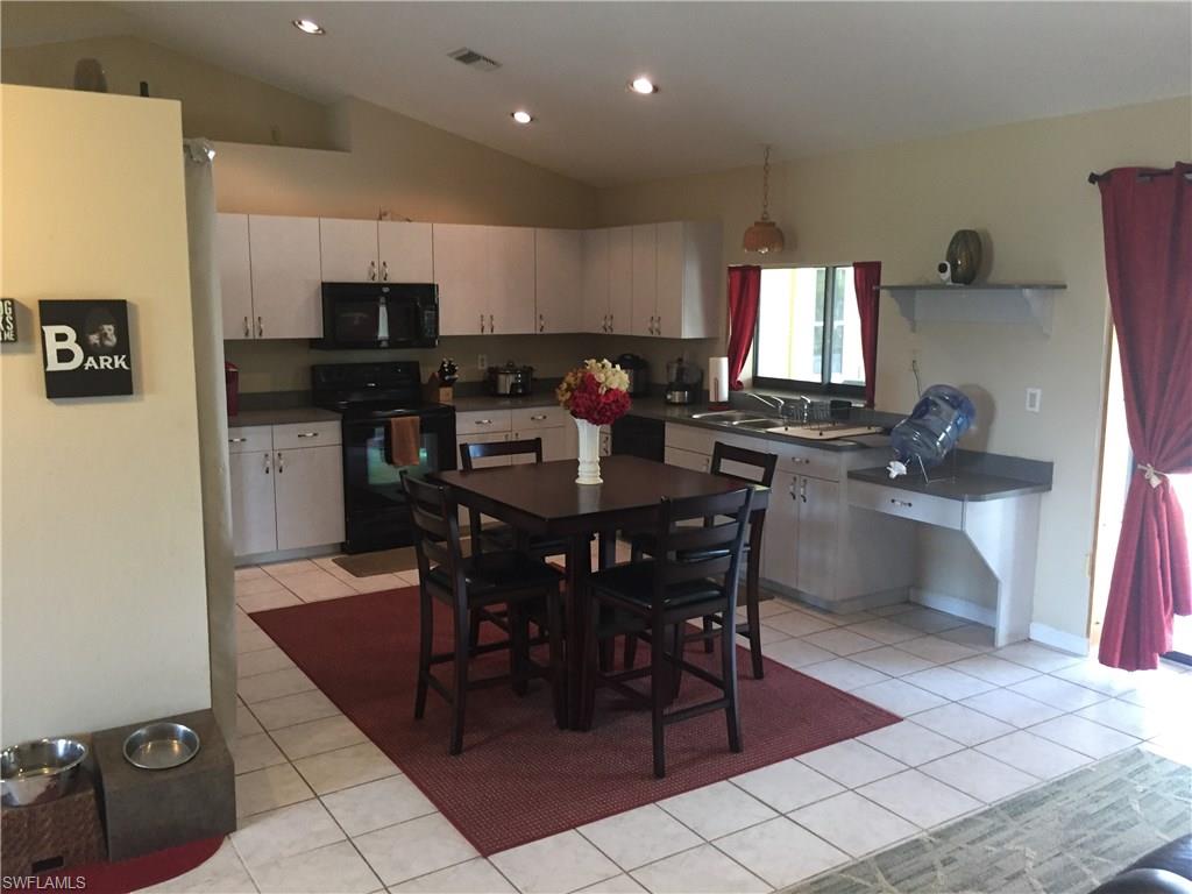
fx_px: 999
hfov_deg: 61.7
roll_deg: -0.3
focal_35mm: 29
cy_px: 447
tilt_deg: -9.3
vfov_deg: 48.2
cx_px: 596
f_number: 2.2
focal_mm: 4.15
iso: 160
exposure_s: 1/30
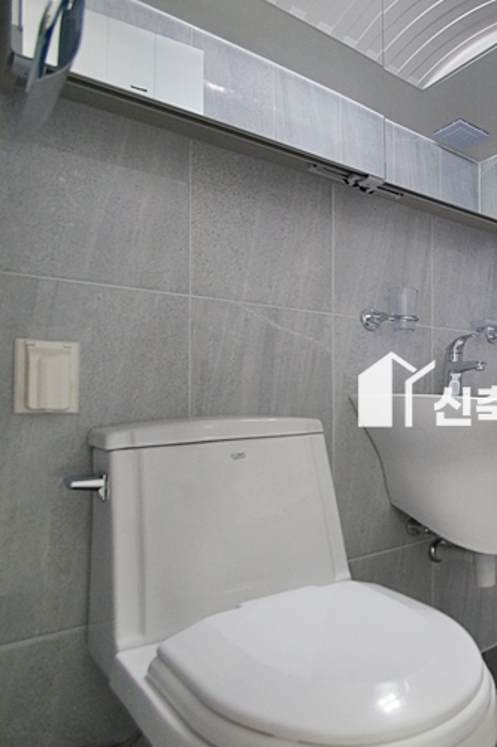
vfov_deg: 73.7
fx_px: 497
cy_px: 384
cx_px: 542
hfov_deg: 42.3
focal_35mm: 24
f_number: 4
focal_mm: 10
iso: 800
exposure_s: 1/60
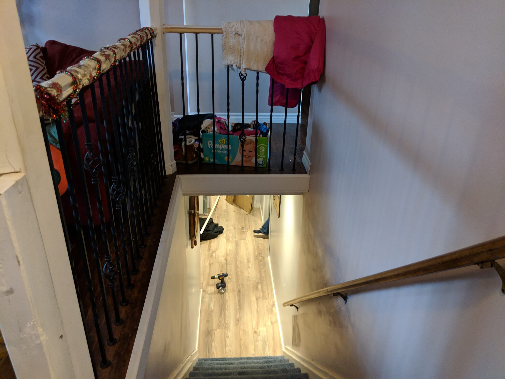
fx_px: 394
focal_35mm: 27
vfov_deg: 51.4
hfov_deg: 65.3
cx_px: 252
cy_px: 190
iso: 400
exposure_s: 1/40.1
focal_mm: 4.44
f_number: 1.8
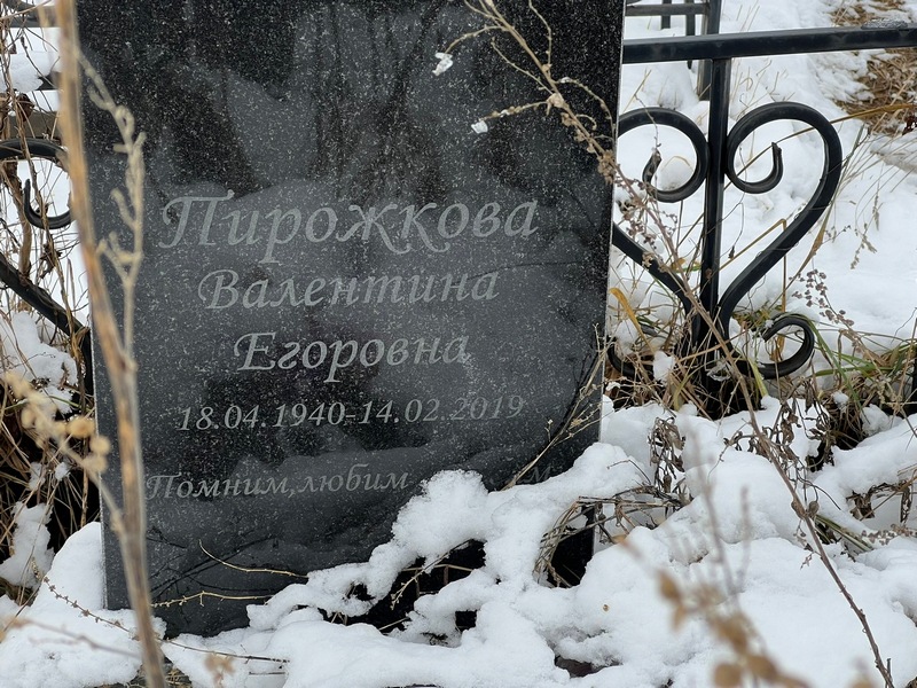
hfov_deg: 25.3
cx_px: 458
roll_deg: +0.4
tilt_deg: -25.6
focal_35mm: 77
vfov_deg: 19.1
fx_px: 2040
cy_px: 344
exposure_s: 1/99
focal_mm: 9
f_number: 2.8
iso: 40
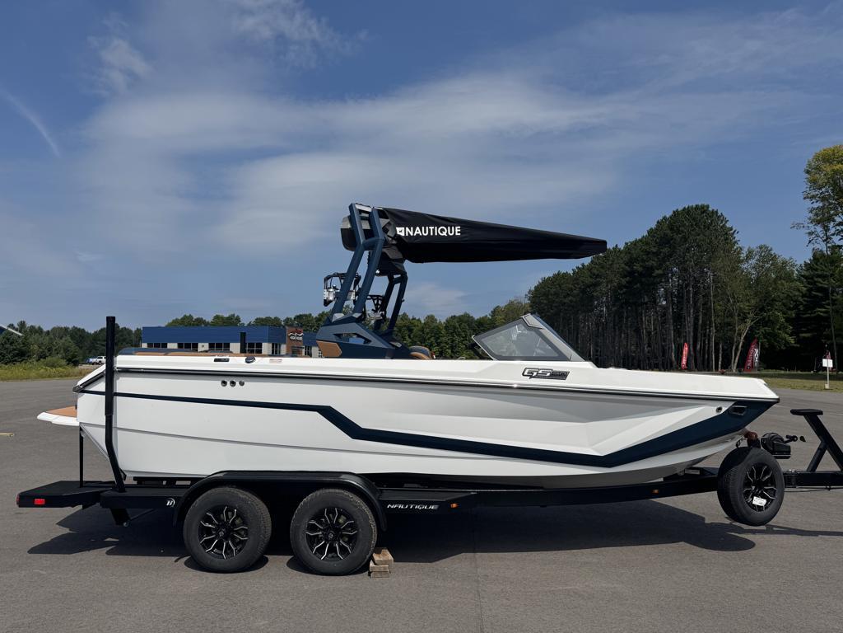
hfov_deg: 71.6
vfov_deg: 56.8
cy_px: 316
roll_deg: -0.2
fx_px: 584
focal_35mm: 24
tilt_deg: +4.6
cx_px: 422
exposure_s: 1/12346
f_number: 1.78
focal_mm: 6.76
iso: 80
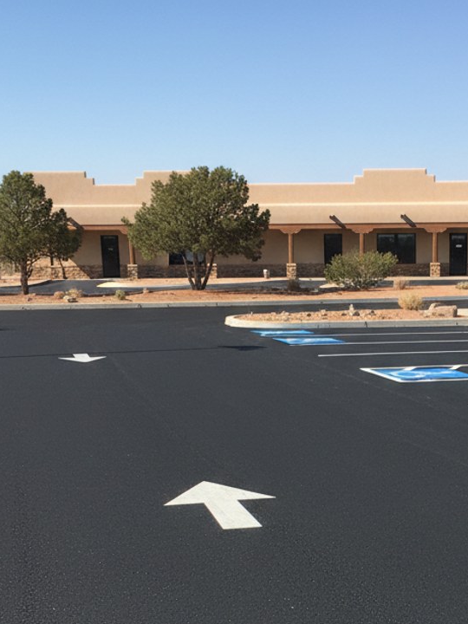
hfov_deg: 34.7
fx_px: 721
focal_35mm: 40
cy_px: 519
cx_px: 386
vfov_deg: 44.0
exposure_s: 1/467
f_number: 1.78
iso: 758
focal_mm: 6.8
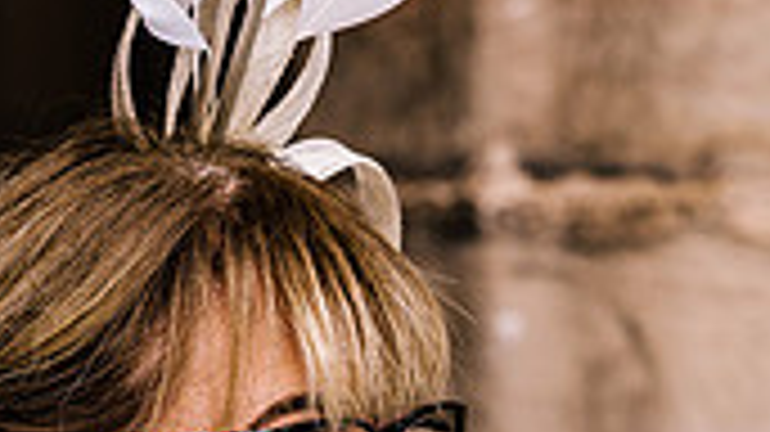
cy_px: 673
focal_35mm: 481
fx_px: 9816
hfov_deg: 4.5
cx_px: 95
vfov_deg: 2.5
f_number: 3.2
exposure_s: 1/250
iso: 50
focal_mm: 135
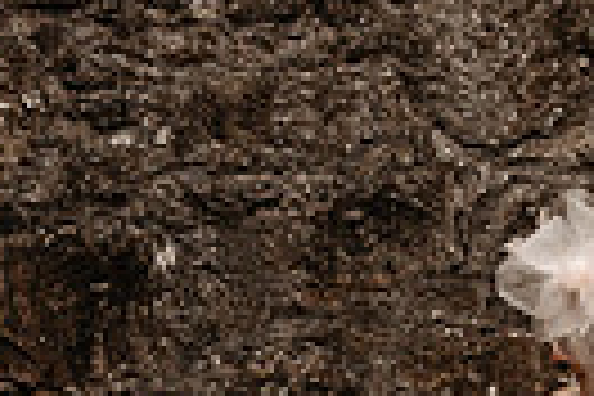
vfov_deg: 8.7
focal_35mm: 154
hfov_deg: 12.8
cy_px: 614
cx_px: 842
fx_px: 2541
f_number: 16
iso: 800
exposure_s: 1/320
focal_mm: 35
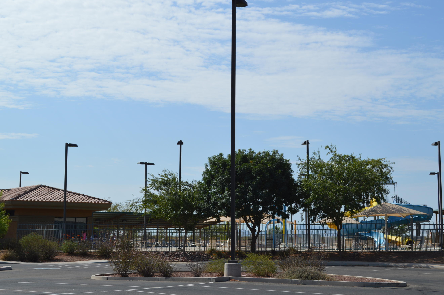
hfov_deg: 33.7
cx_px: 220
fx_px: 734
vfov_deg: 22.7
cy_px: 131
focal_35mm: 60
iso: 100
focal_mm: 35
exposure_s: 1/400
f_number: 9
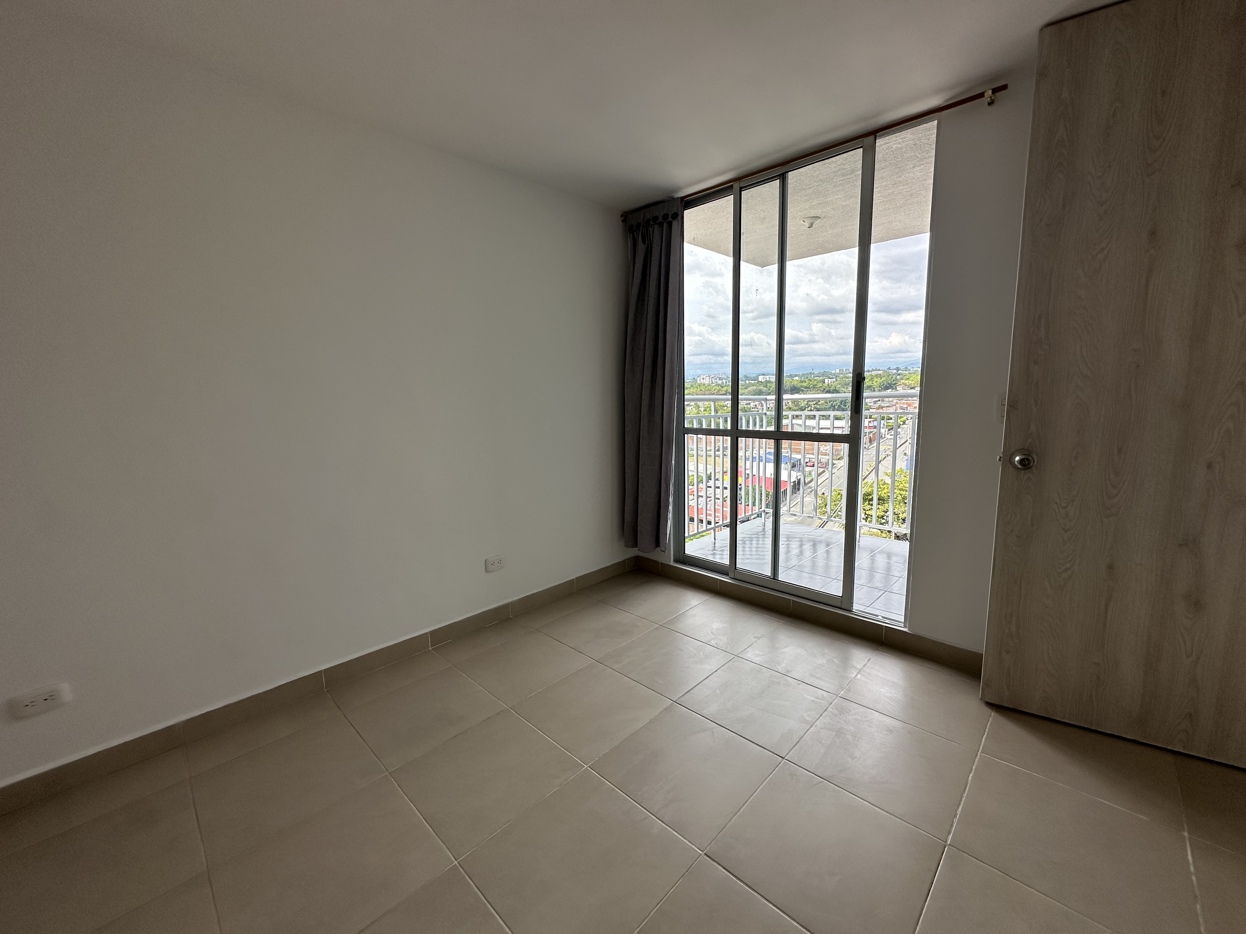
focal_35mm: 14
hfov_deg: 102.1
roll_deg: +0.2
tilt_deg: -6.2
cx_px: 623
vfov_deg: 85.7
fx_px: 504
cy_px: 467
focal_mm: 2.22
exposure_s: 1/530
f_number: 2.2
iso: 40
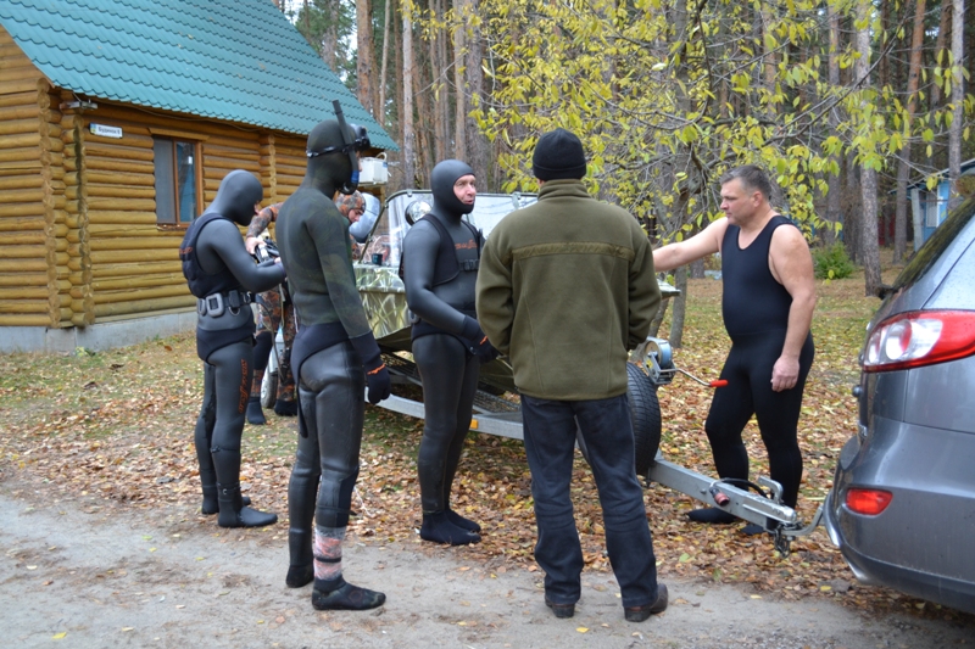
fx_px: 894
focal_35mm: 33
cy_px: 324
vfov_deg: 40.0
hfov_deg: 57.2
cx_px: 488
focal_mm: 22
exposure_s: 1/80
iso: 400
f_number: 4.5
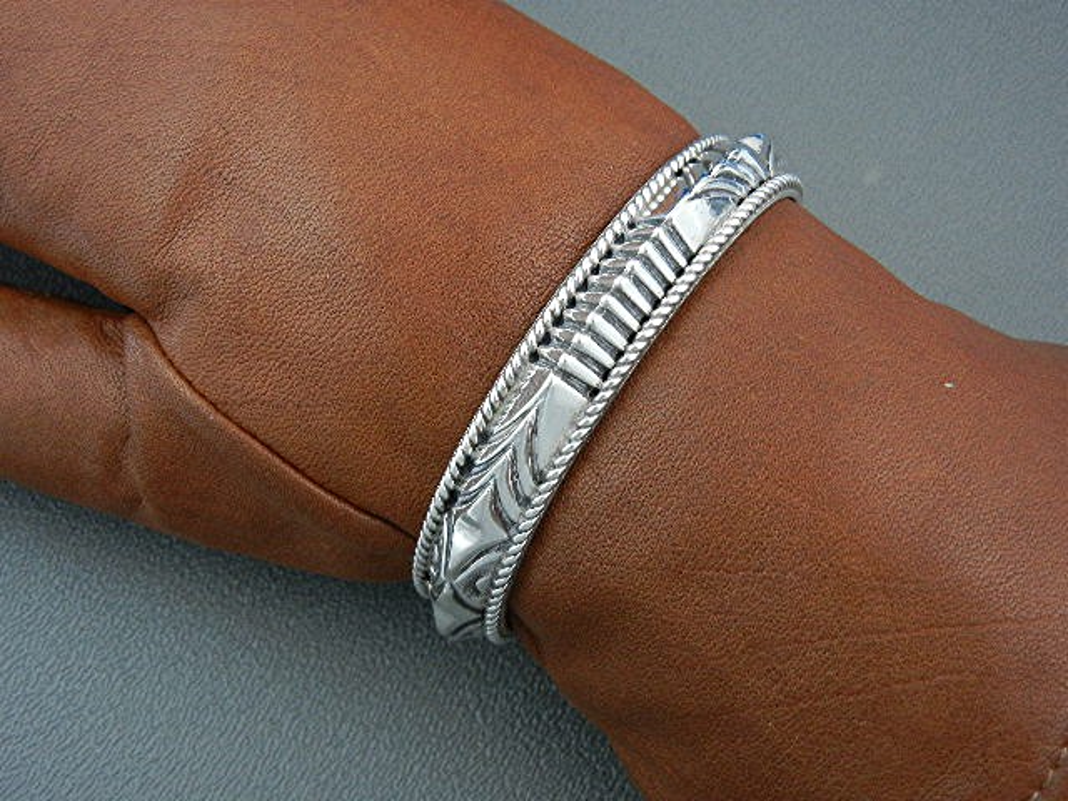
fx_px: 1820
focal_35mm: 59
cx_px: 534
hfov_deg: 32.7
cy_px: 400
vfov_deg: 24.8
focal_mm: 10.6
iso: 400
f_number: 4
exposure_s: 1/16.2
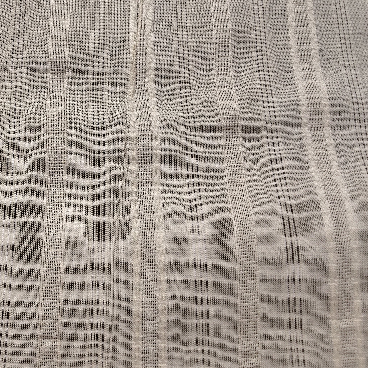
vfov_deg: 44.9
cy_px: 164
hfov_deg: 42.9
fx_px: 445
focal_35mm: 37
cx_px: 75
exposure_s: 1/100
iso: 64
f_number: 2
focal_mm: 2.78
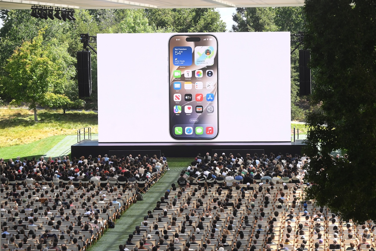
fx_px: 1514
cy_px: 126
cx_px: 188
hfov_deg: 14.2
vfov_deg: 9.5
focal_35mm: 145
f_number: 4.8
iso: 800
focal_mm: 145
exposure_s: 1/1500
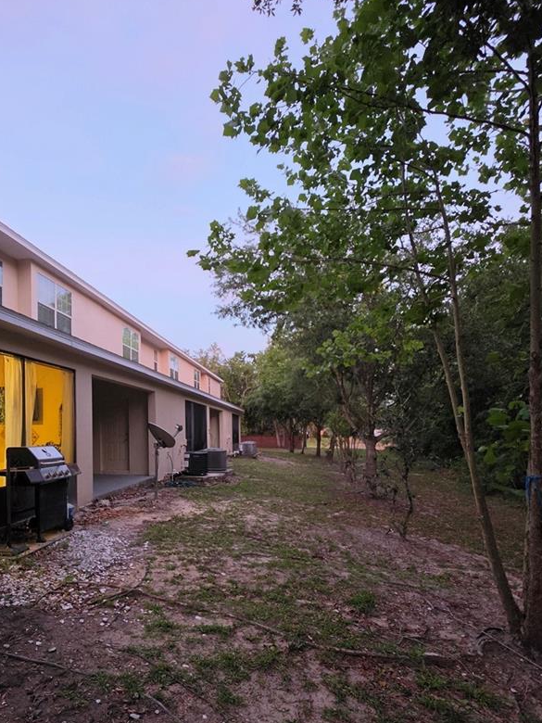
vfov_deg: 81.0
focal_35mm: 20
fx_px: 418
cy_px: 425
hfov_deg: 64.6
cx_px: 190
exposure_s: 1/60
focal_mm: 2.2
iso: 500
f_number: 1.9
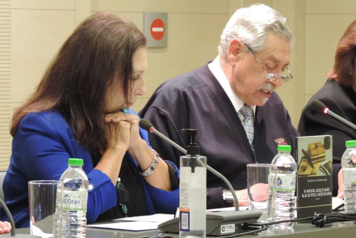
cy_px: 108
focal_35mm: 193
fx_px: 1909
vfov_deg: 7.1
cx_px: 178
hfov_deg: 10.7
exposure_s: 1/13
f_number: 4.6
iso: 800
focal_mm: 33
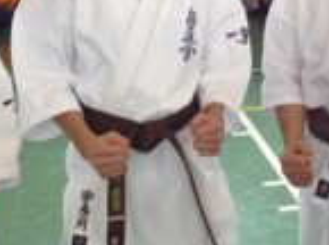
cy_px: 68
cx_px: 268
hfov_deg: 17.9
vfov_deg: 13.5
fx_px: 1033
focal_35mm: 109
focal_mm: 4.28
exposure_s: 1/24
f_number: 2.4
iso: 64
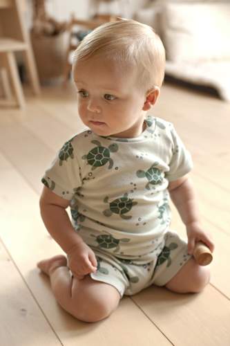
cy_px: 173
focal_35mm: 50
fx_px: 479
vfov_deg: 39.6
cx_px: 115
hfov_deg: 27.0
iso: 640
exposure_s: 1/125
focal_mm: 50
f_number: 4
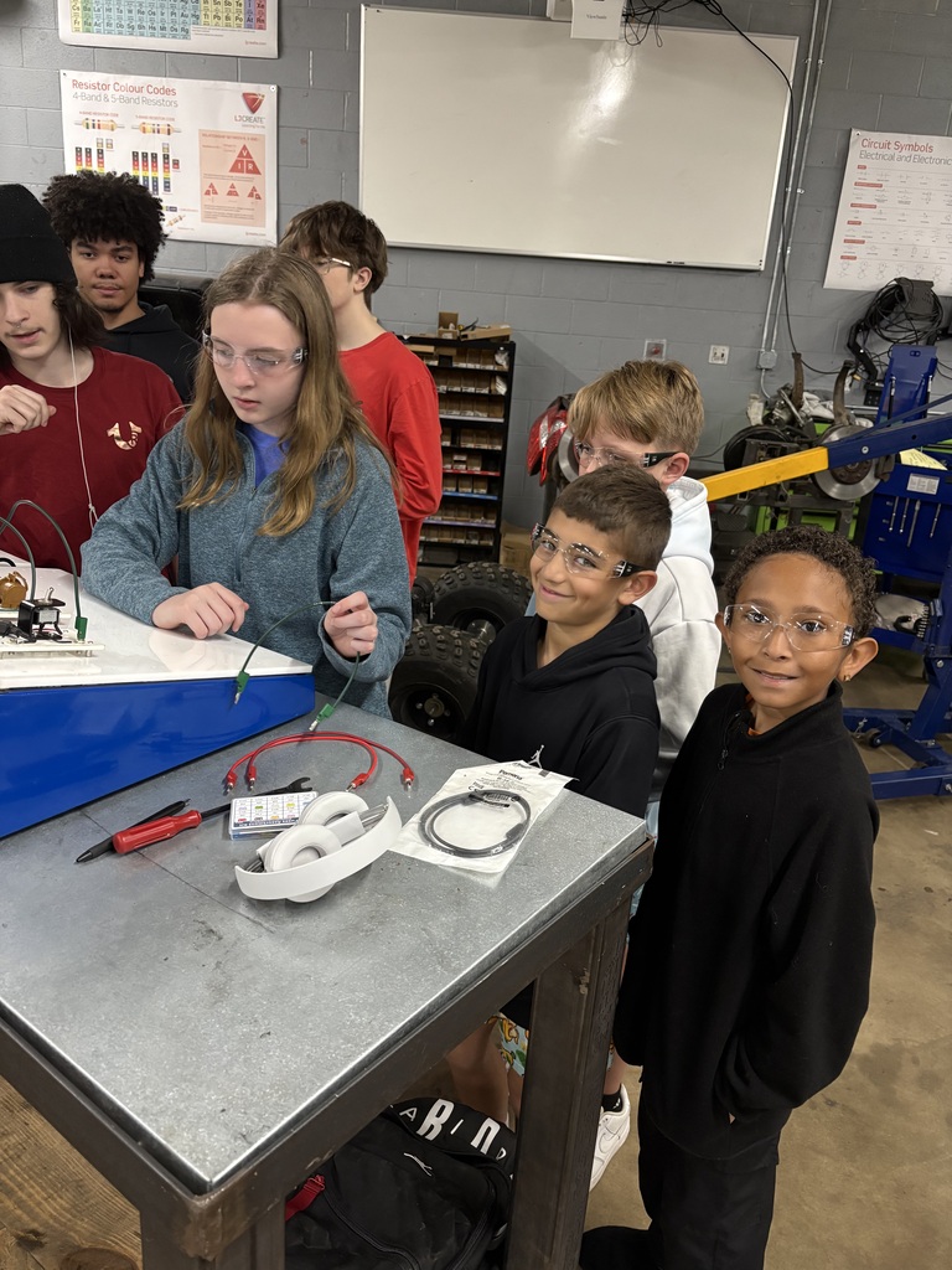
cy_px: 635
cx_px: 476
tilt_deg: -18.7
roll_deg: -4.3
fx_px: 953
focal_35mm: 26
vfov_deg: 67.3
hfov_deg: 53.1
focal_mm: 5.96
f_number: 1.6
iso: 320
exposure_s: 1/60
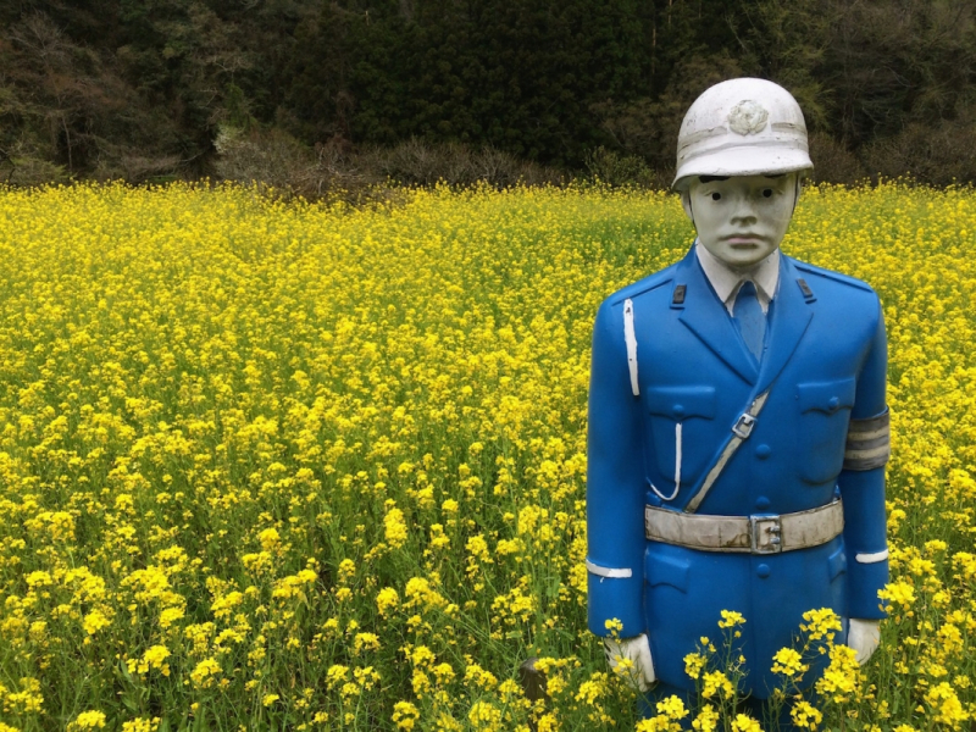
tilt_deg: -15.9
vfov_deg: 48.2
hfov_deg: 61.7
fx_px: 818
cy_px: 366
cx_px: 488
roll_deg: +1.3
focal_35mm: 29
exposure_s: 1/1325
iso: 32
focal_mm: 4.15
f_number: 2.2
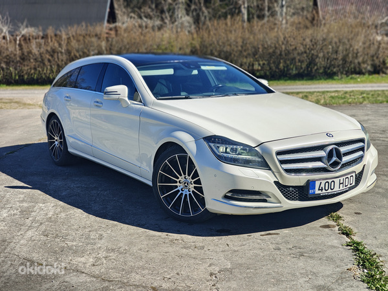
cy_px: 146
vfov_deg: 30.9
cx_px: 194
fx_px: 527
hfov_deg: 40.4
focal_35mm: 47
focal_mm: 7.1
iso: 50
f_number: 4.5
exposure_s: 1/663
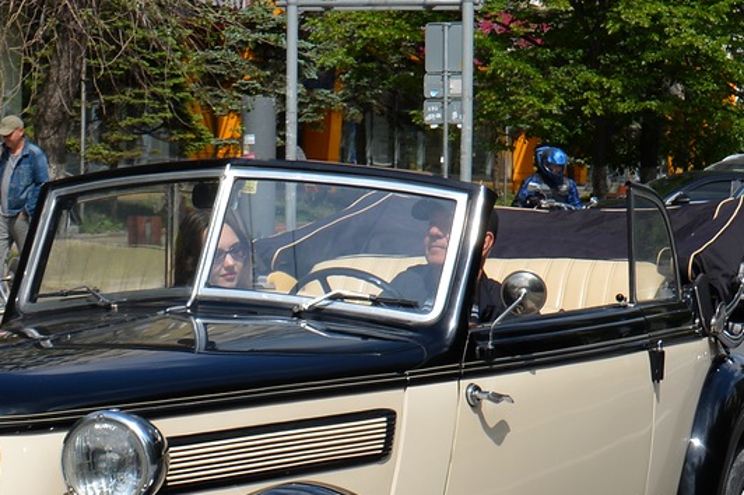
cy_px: 316
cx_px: 294
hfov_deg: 18.6
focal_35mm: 110
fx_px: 2272
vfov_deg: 12.4
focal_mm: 26
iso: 100
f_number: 8
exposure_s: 1/320
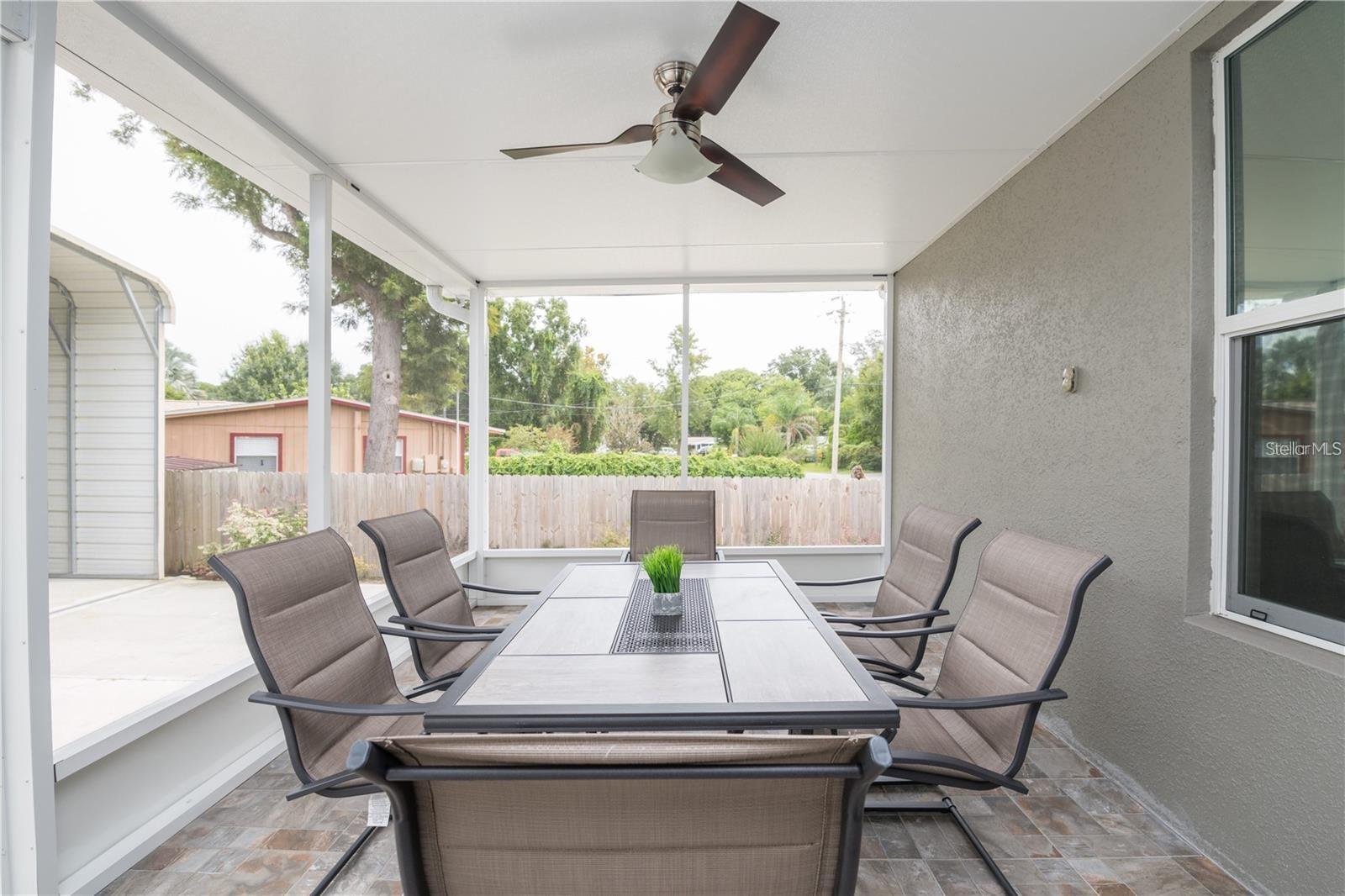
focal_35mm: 15
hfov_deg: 100.4
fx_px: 560
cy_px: 448
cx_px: 672
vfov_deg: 77.3
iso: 250
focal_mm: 15
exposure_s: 1/80
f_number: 7.1
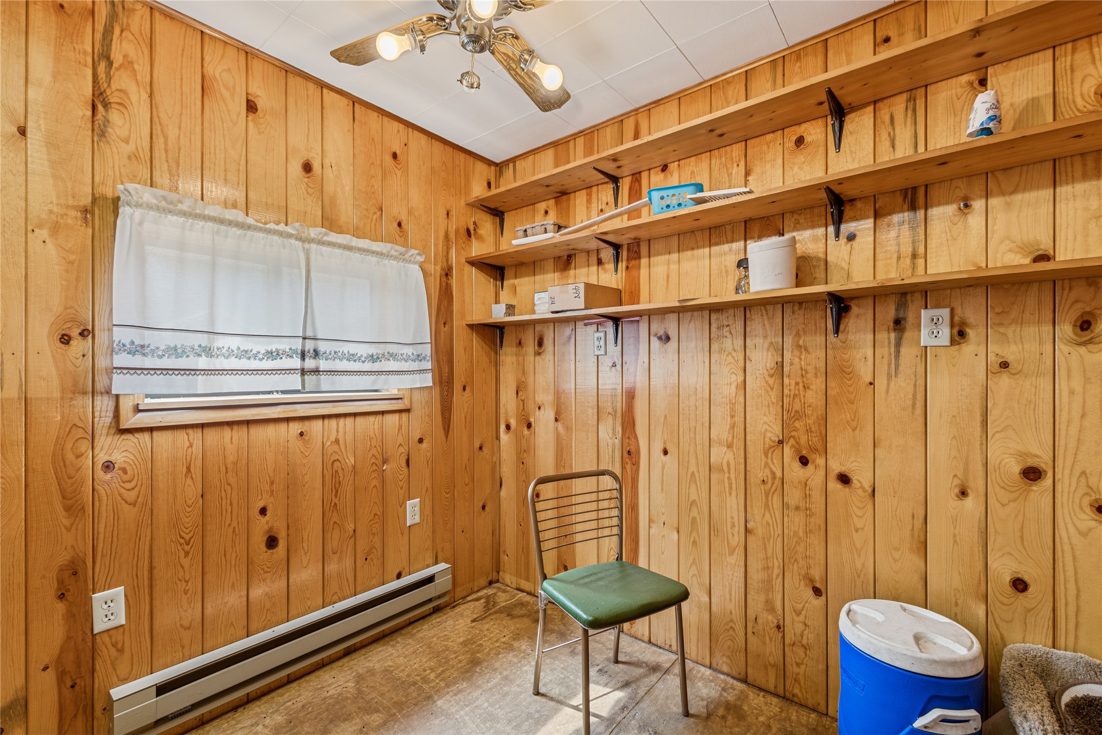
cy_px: 368
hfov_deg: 100.4
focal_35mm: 15
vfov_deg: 77.3
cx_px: 551
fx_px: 459
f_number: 6.3
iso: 100
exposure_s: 1/6
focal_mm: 10
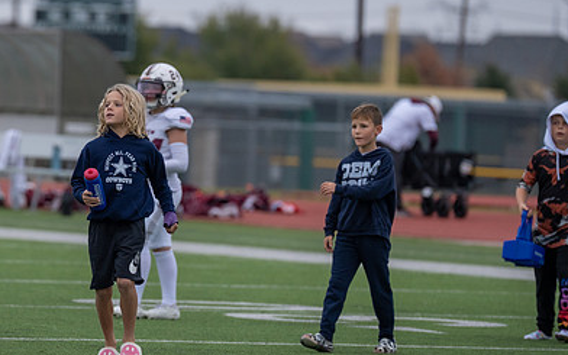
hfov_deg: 5.0
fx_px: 6440
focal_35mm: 416
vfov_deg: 3.2
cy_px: 199
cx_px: 106
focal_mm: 200
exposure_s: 1/1250
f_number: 2.8
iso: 640
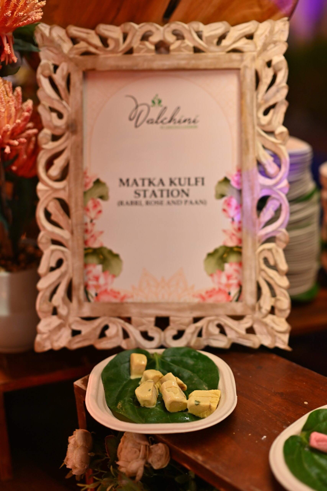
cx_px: 164
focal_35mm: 50
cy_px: 246
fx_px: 681
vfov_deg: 39.6
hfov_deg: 27.0
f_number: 2
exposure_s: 1/125
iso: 250
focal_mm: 50
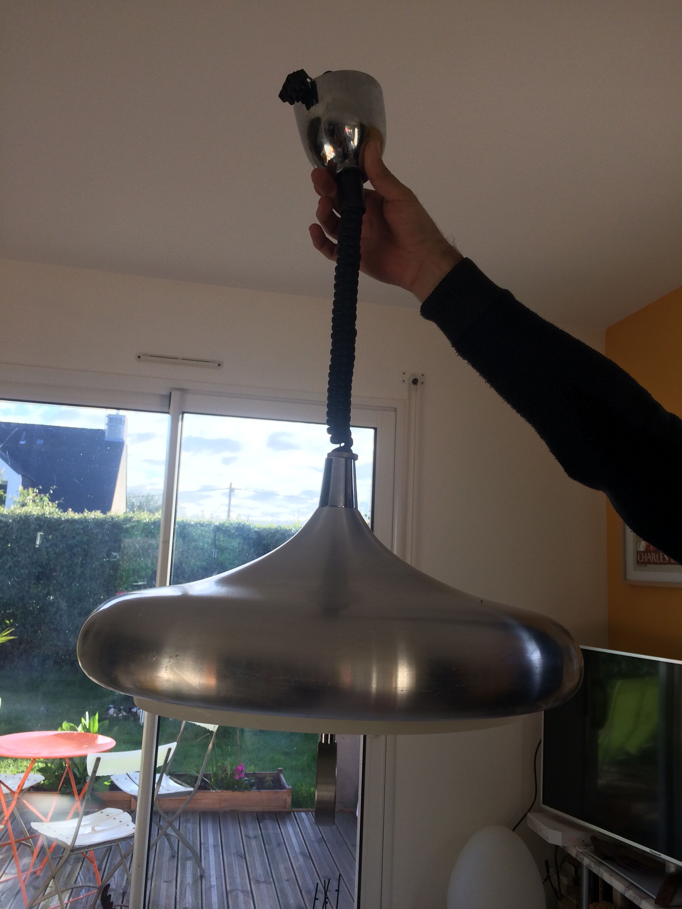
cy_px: 454
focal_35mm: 29
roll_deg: -2.1
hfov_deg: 48.2
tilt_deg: +4.2
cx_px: 341
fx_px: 762
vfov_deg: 61.7
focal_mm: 4.15
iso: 32
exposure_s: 1/289
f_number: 2.2
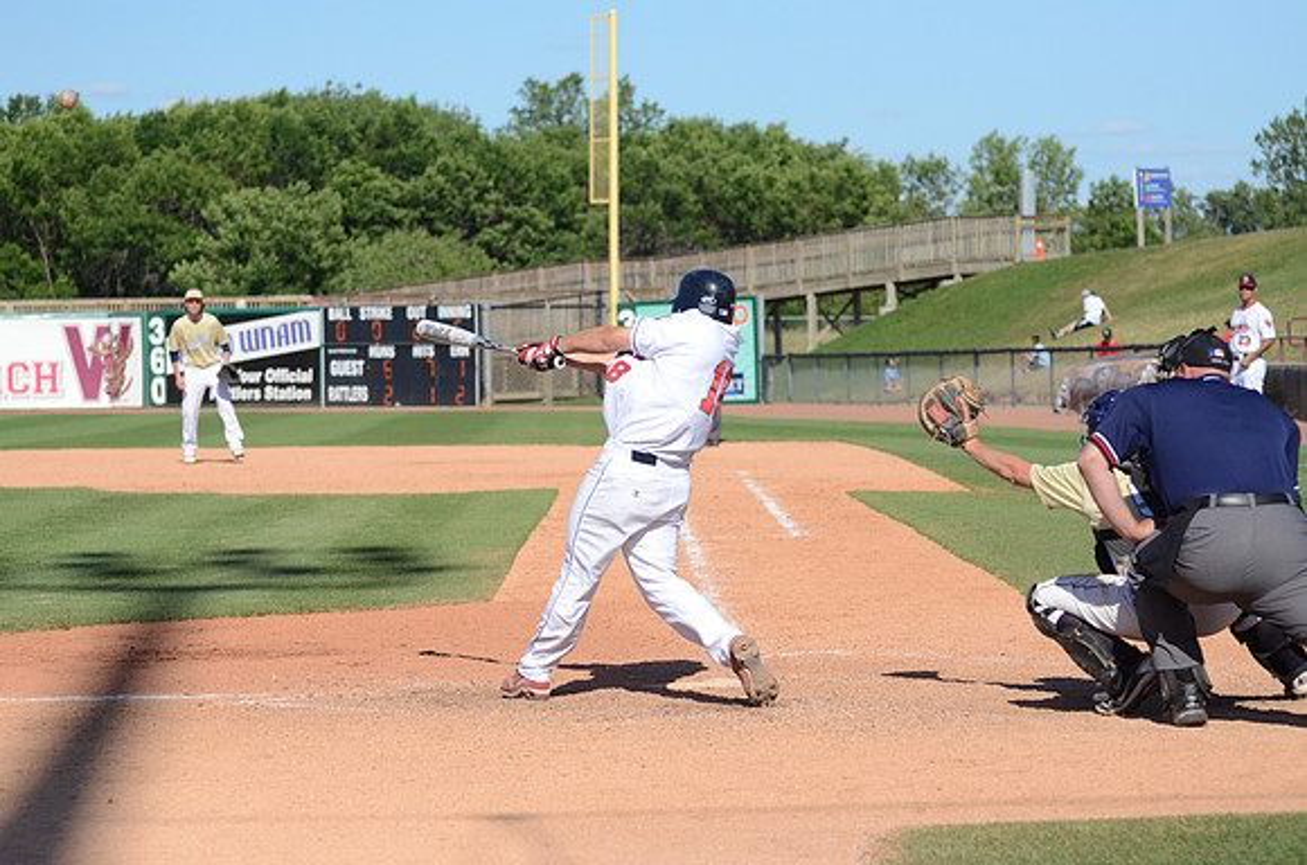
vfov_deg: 9.9
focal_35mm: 138
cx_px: 654
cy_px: 432
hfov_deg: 14.9
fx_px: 4999
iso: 800
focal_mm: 92
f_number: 4.5
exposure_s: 1/8000
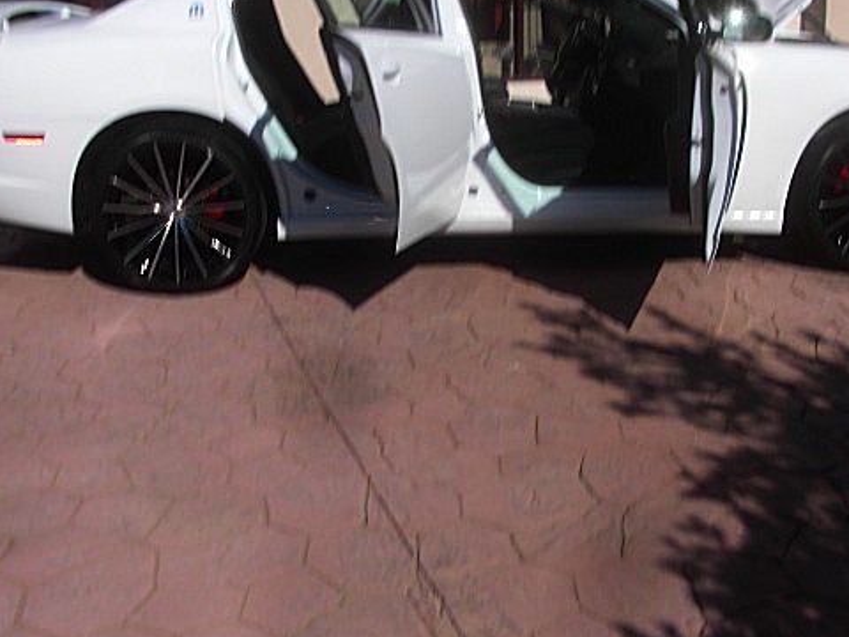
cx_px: 495
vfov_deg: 30.3
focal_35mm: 48
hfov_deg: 39.5
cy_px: 303
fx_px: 1177
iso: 50
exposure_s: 1/250
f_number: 7.9
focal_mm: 6.3
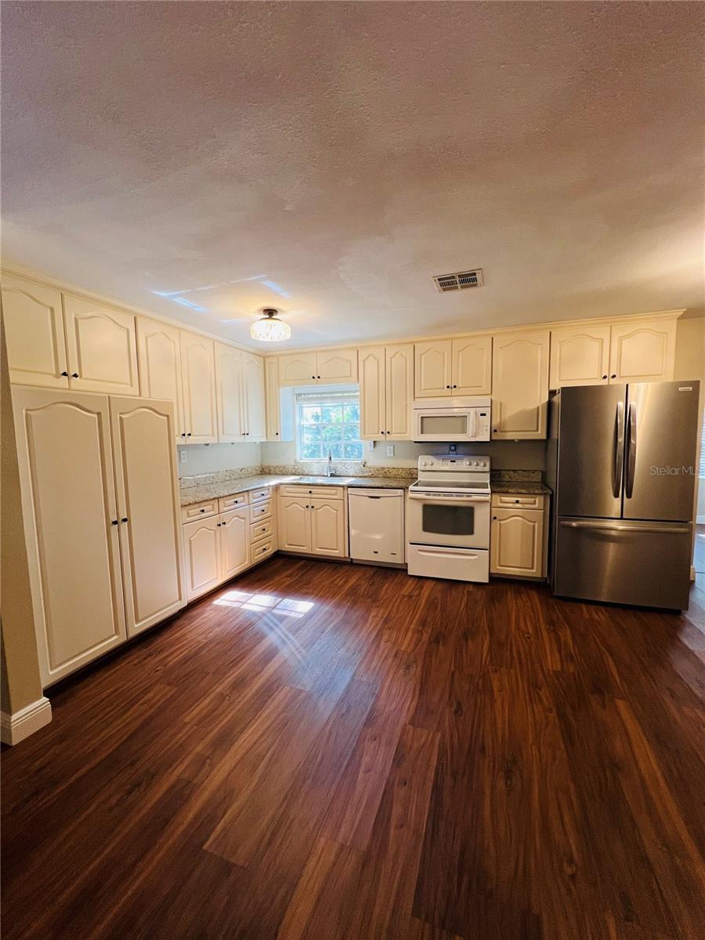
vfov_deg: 106.2
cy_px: 470
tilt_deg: -4.5
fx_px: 353
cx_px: 352
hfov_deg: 89.9
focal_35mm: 13
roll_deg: +1.2
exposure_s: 1/60
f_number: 1.8
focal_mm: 1.57
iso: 125
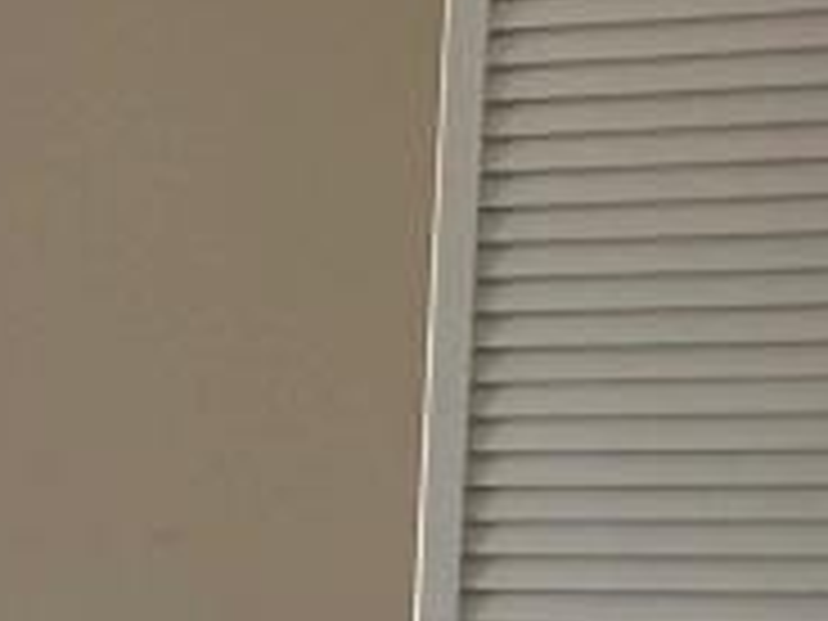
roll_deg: +1.6
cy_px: 882
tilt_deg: -1.8
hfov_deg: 11.3
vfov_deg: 10.0
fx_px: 3468
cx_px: -1179
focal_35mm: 145
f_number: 1.5
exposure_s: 1/471
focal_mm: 5.7
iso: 50
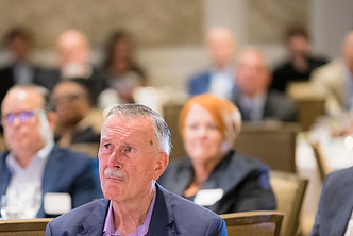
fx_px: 3425
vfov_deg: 3.9
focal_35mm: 349
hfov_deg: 5.9
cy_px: 189
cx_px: 120
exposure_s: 1/160
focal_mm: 200
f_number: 2.8
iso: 4500
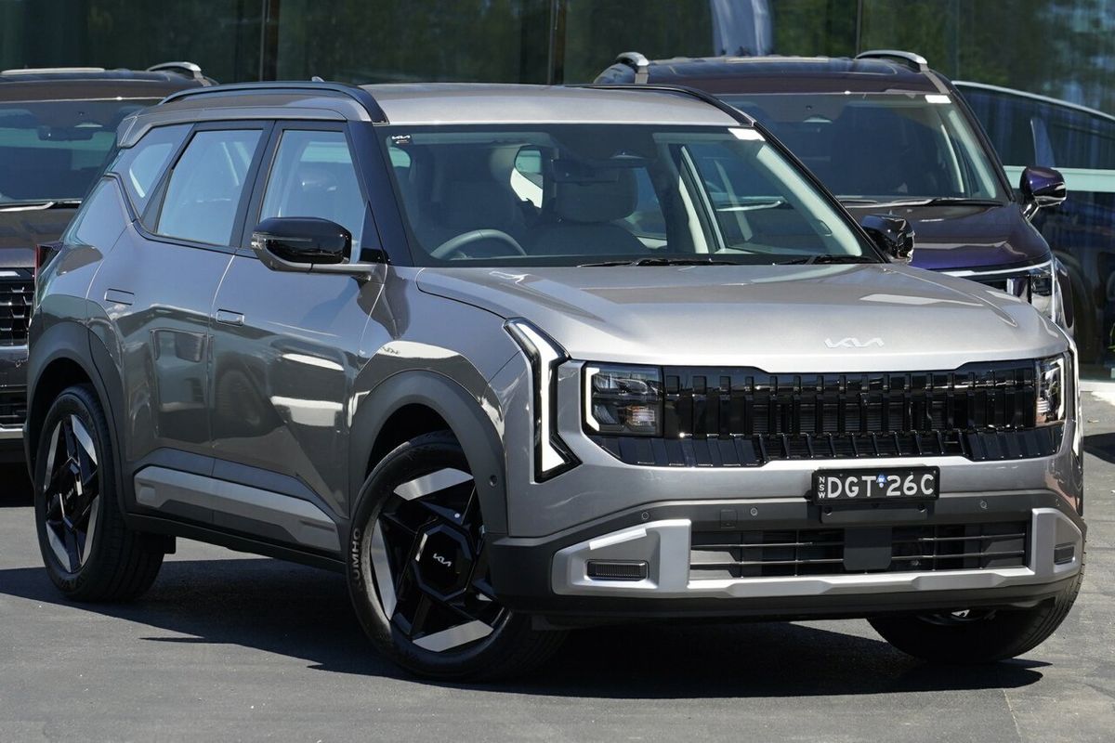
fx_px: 3252
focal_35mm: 105
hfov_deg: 19.5
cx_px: 558
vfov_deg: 13.0
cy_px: 372
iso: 1000
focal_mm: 105
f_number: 7.1
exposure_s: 1/500
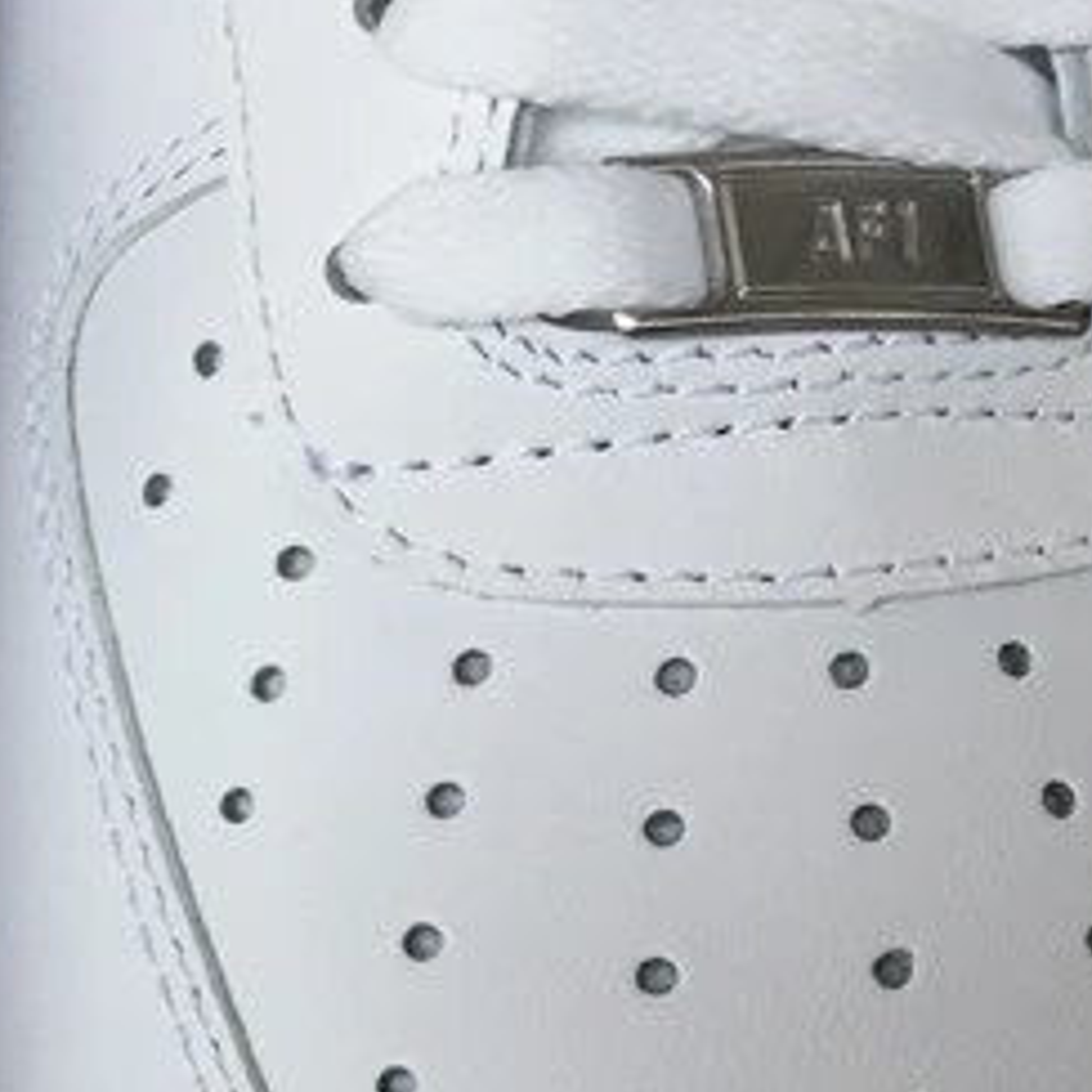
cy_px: 750
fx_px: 3605
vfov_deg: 17.2
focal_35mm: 101
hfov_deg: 16.6
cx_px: -192
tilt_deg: -59.6
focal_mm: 3.3
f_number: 2.4
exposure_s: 1/100
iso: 25
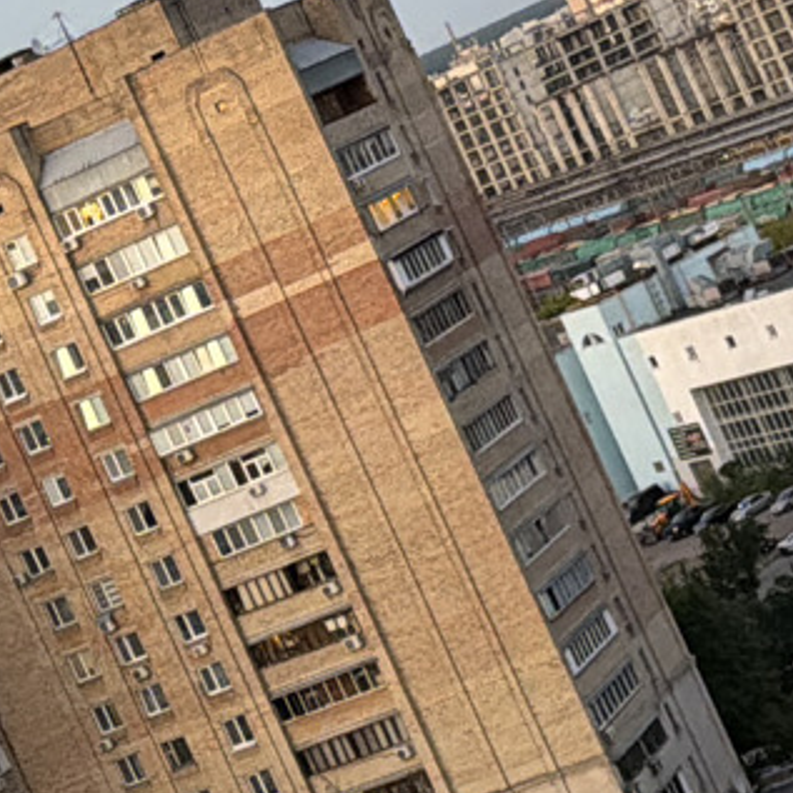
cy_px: 143
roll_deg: +24.9
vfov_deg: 13.0
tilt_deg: +0.5
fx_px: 3473
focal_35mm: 134
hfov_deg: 13.0
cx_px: 360
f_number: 1.78
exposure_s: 1/60
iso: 400
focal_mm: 6.76
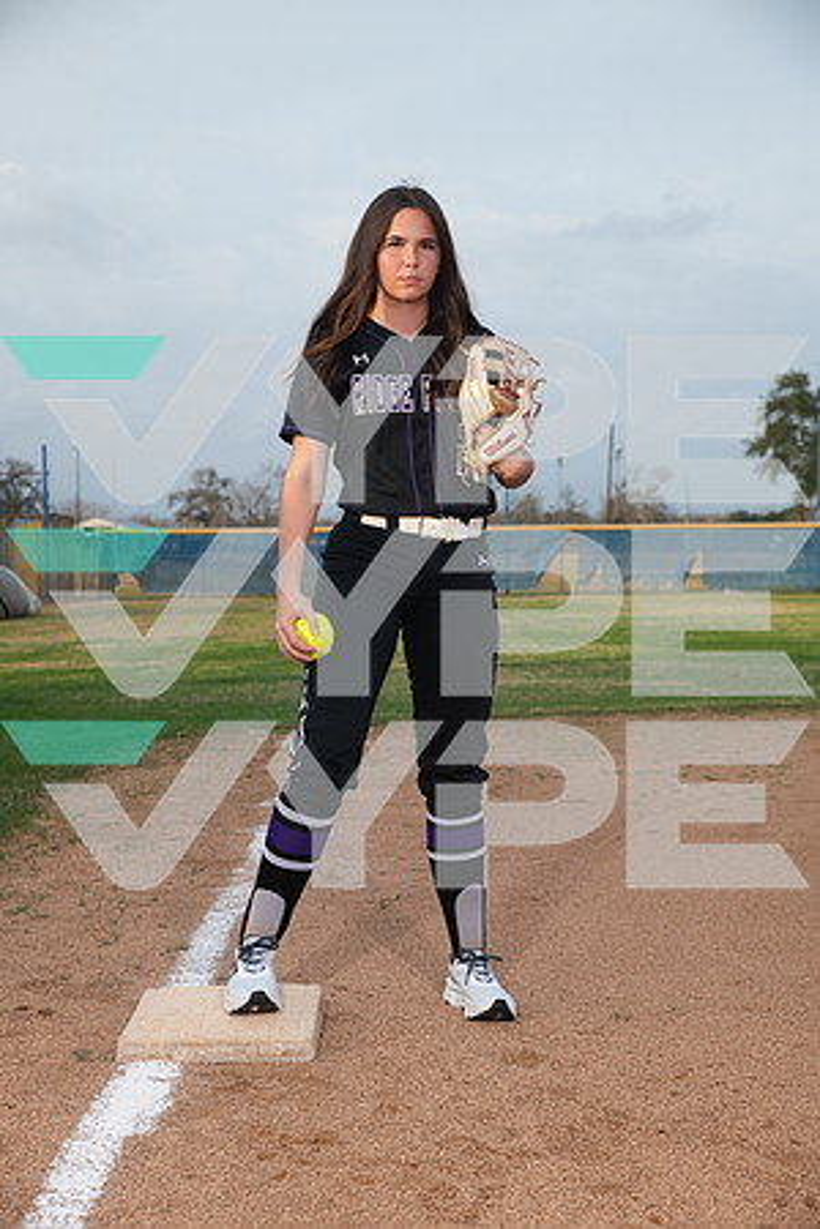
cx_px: 410
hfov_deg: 24.2
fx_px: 1913
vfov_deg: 35.6
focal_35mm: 56
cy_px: 614
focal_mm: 56
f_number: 6.3
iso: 200
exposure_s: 1/400
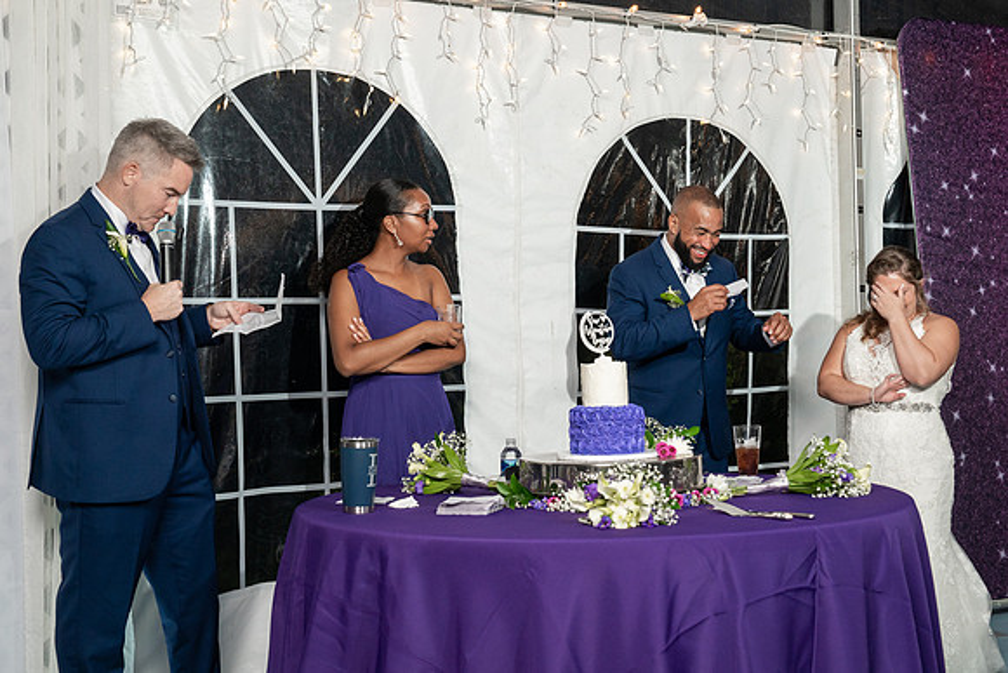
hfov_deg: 41.1
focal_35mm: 48
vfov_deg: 28.1
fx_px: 1344
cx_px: 504
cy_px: 336
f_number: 5.6
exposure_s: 1/200
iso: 1600
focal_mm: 48
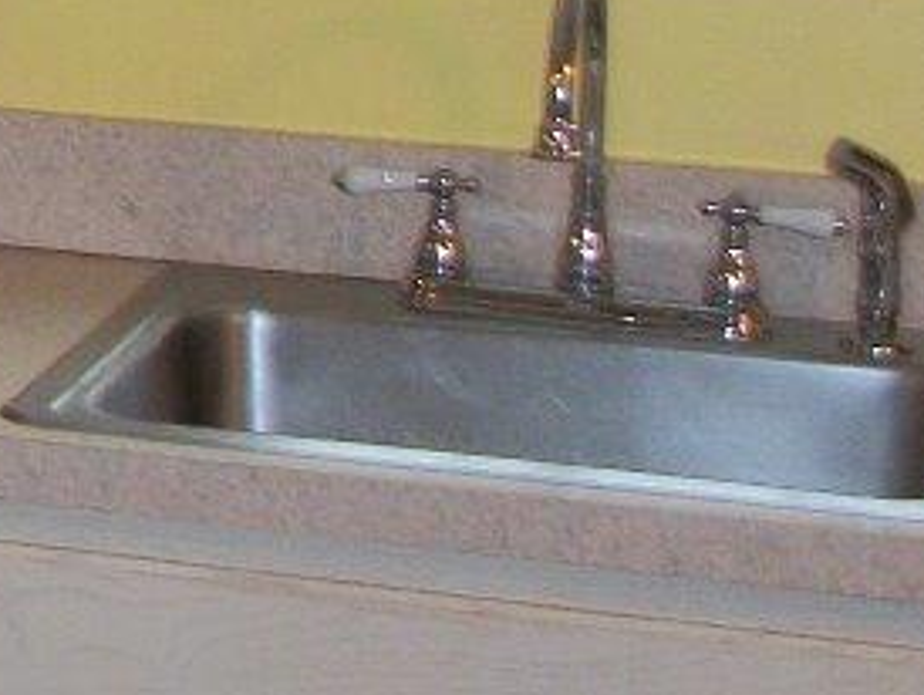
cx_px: -1076
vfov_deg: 8.4
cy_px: -698
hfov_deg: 10.5
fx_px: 4488
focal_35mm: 168
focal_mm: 5.7
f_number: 2.9
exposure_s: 1/30
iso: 80
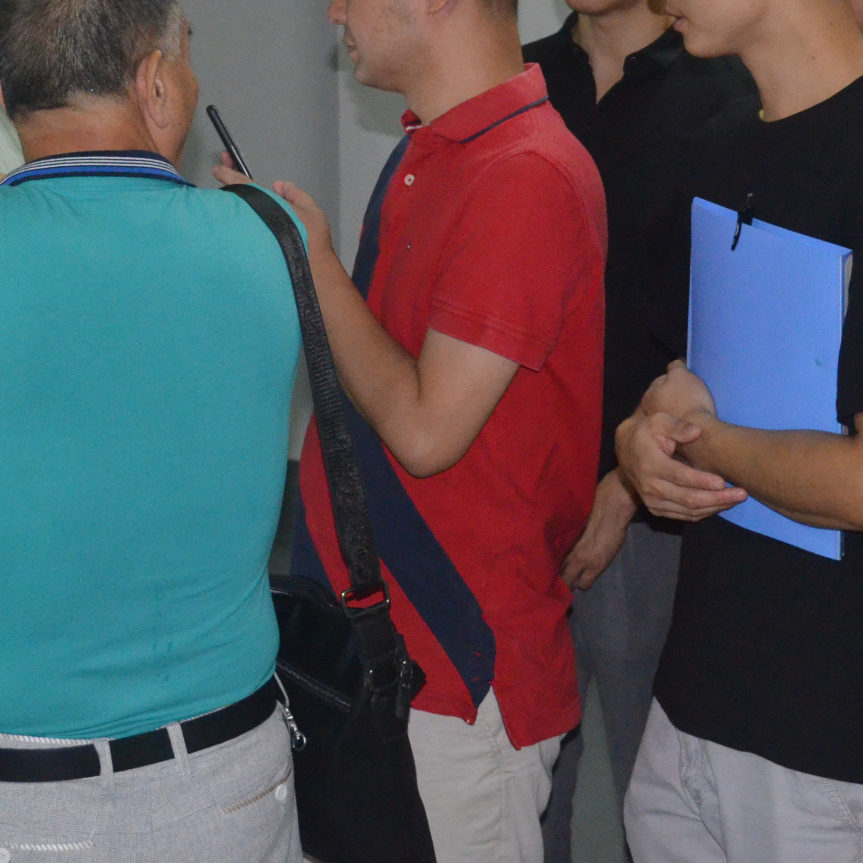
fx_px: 2539
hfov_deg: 19.3
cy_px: 142
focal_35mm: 90
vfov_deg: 19.1
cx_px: 447
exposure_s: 1/60
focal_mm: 26
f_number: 4.2
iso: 3200
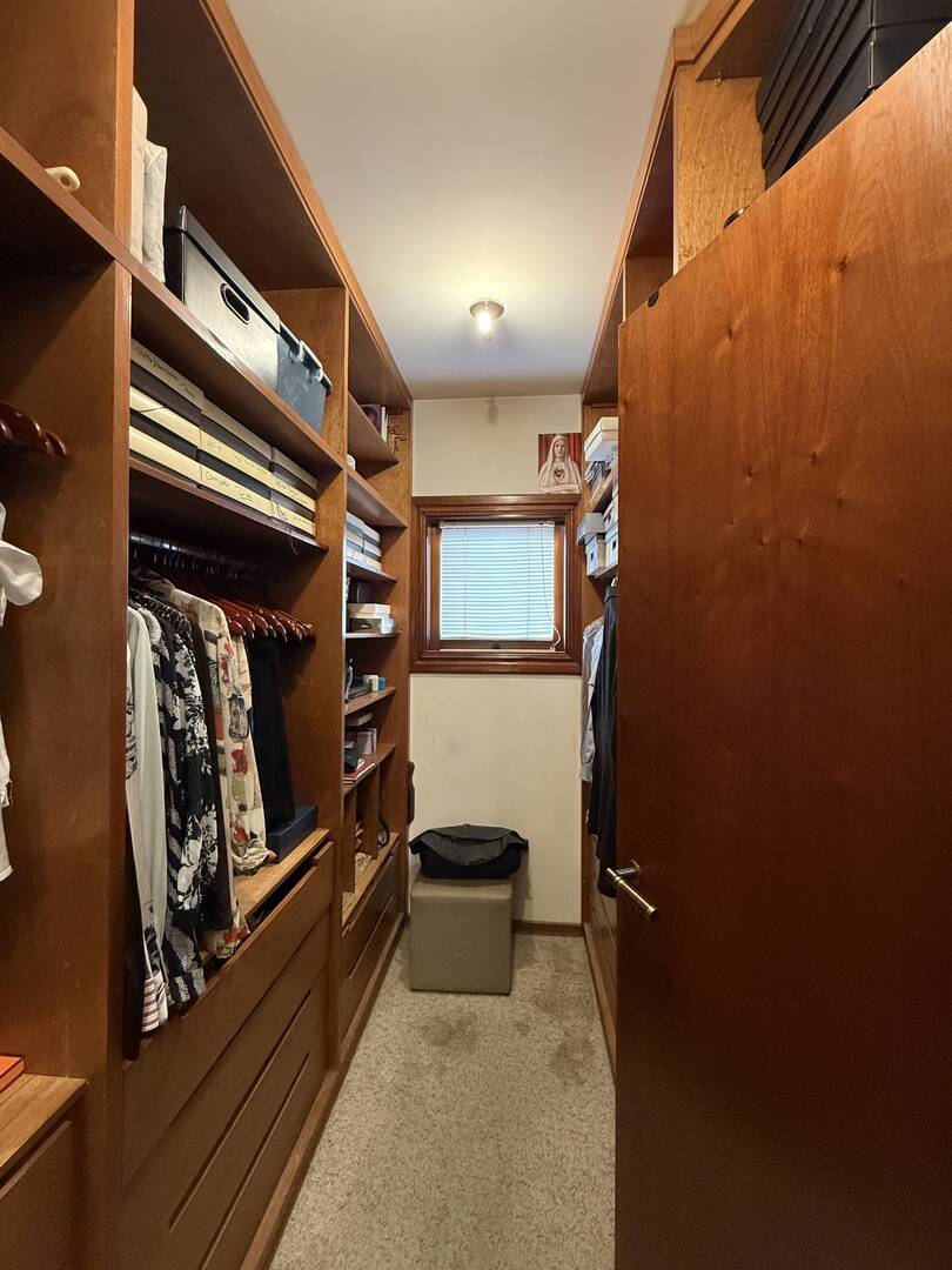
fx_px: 513
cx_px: 476
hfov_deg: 85.7
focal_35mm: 14
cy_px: 635
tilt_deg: +1.1
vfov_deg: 102.1
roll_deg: -1.0
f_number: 2.2
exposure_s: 1/60
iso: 500
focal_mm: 2.22
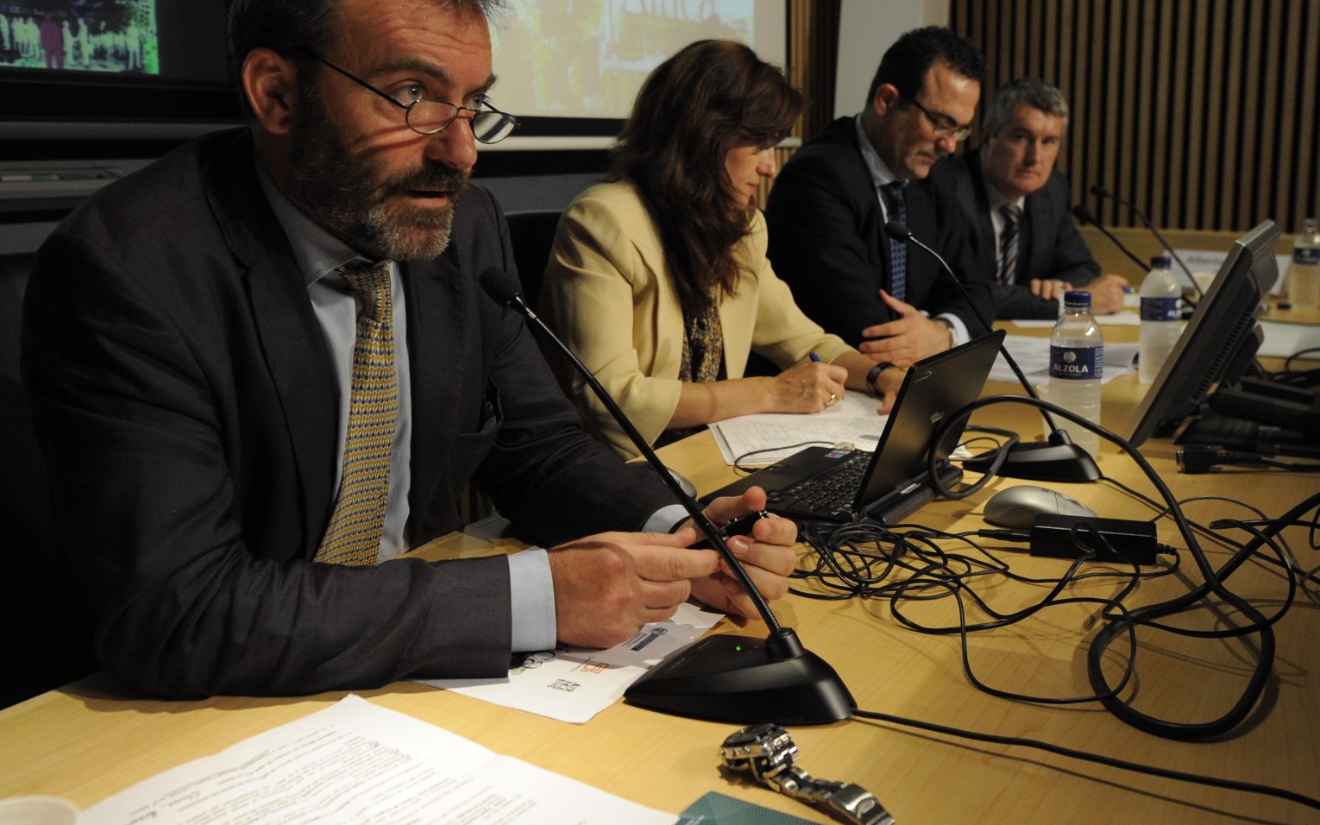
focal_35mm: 34
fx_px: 1223
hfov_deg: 56.7
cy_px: 358
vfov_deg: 37.2
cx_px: 676
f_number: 4
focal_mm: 24
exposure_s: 1/320
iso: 2500
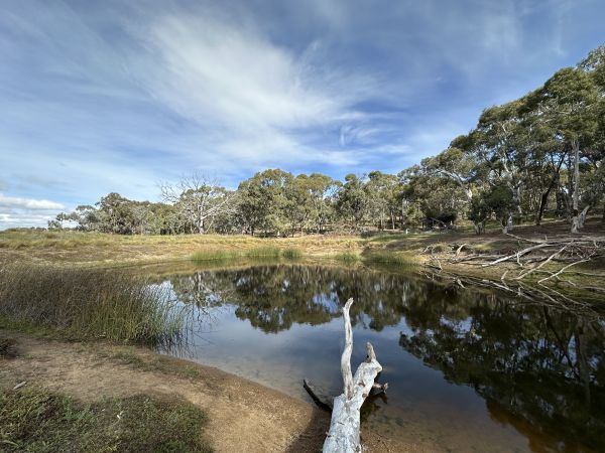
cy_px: 226
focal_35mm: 14
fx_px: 245
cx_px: 302
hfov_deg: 102.1
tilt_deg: +2.8
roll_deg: -0.9
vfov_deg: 85.7
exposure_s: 1/1416
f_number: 2.2
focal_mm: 2.22
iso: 50
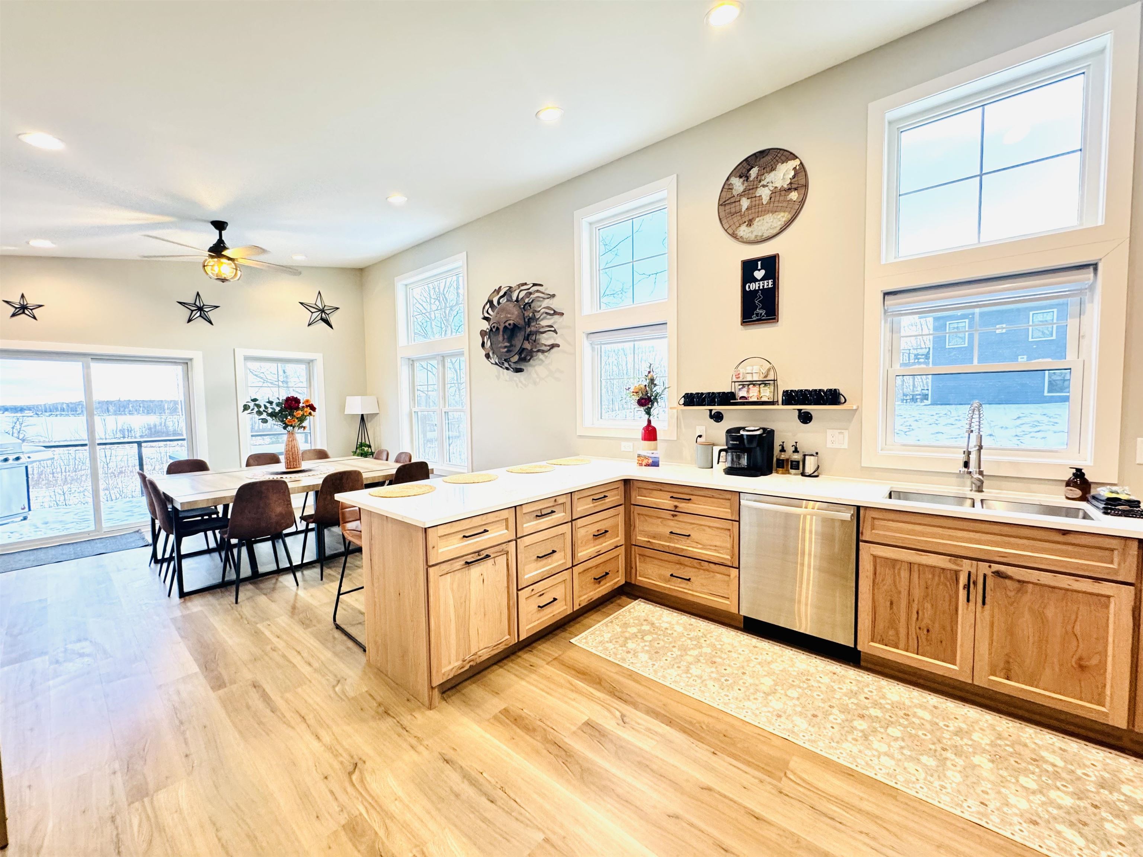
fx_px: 462
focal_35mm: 14
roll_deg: +0.9
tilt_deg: -3.9
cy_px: 428
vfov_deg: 85.7
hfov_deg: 102.1
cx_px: 572
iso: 250
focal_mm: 2.22
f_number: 2.2
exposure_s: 1/60
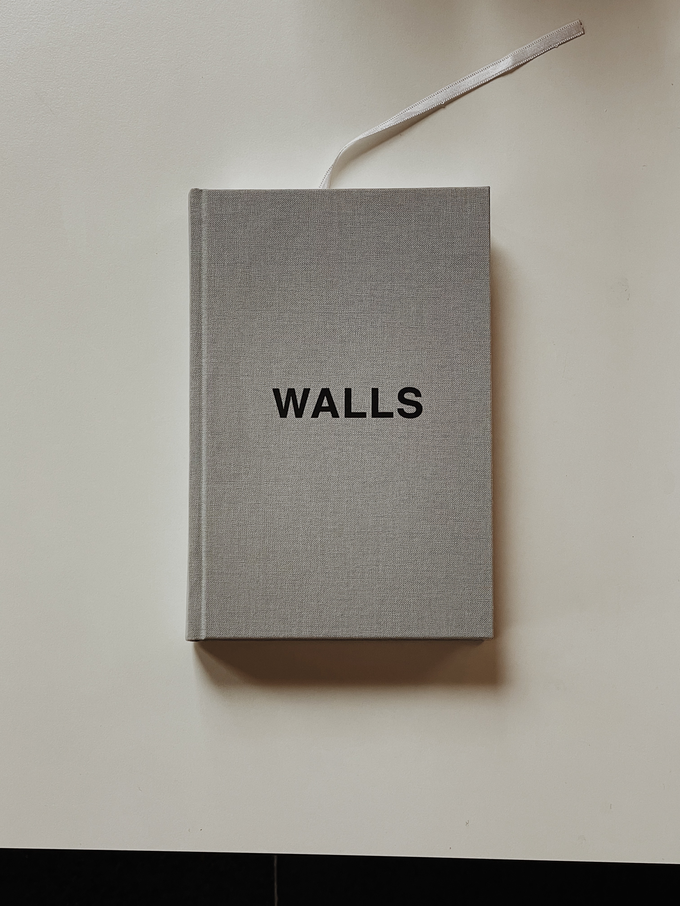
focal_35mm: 52
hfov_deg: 28.0
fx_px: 1362
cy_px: 453
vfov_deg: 36.8
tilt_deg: -79.4
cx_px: 340
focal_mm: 6
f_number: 2
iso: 125
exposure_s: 1/121
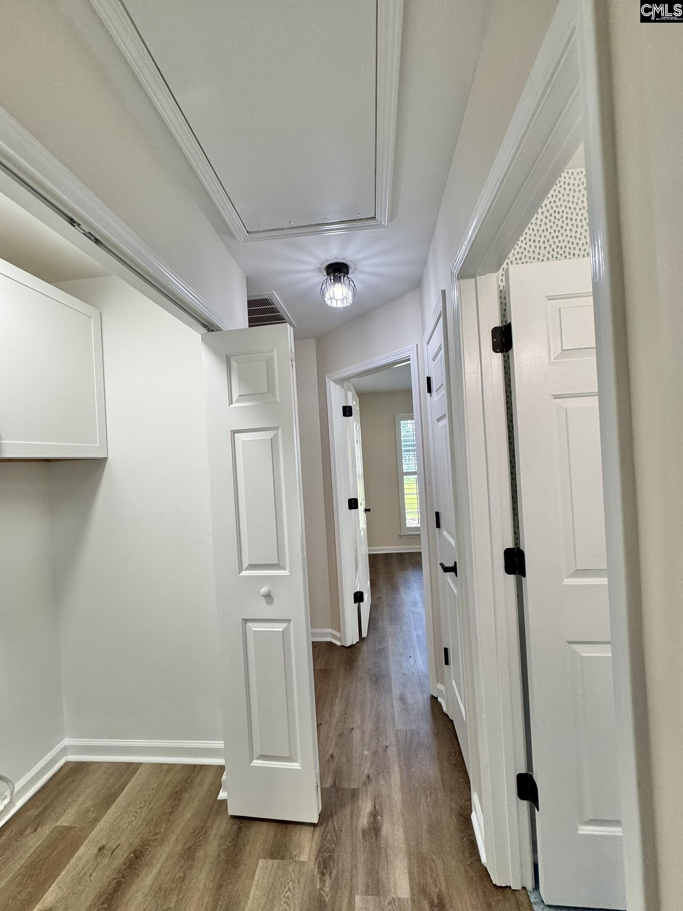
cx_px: 342
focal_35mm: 14
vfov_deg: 102.1
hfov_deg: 85.7
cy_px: 456
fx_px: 368
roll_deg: +3.7
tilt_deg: +0.5
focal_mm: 2.22
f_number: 2.2
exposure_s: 1/120
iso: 160
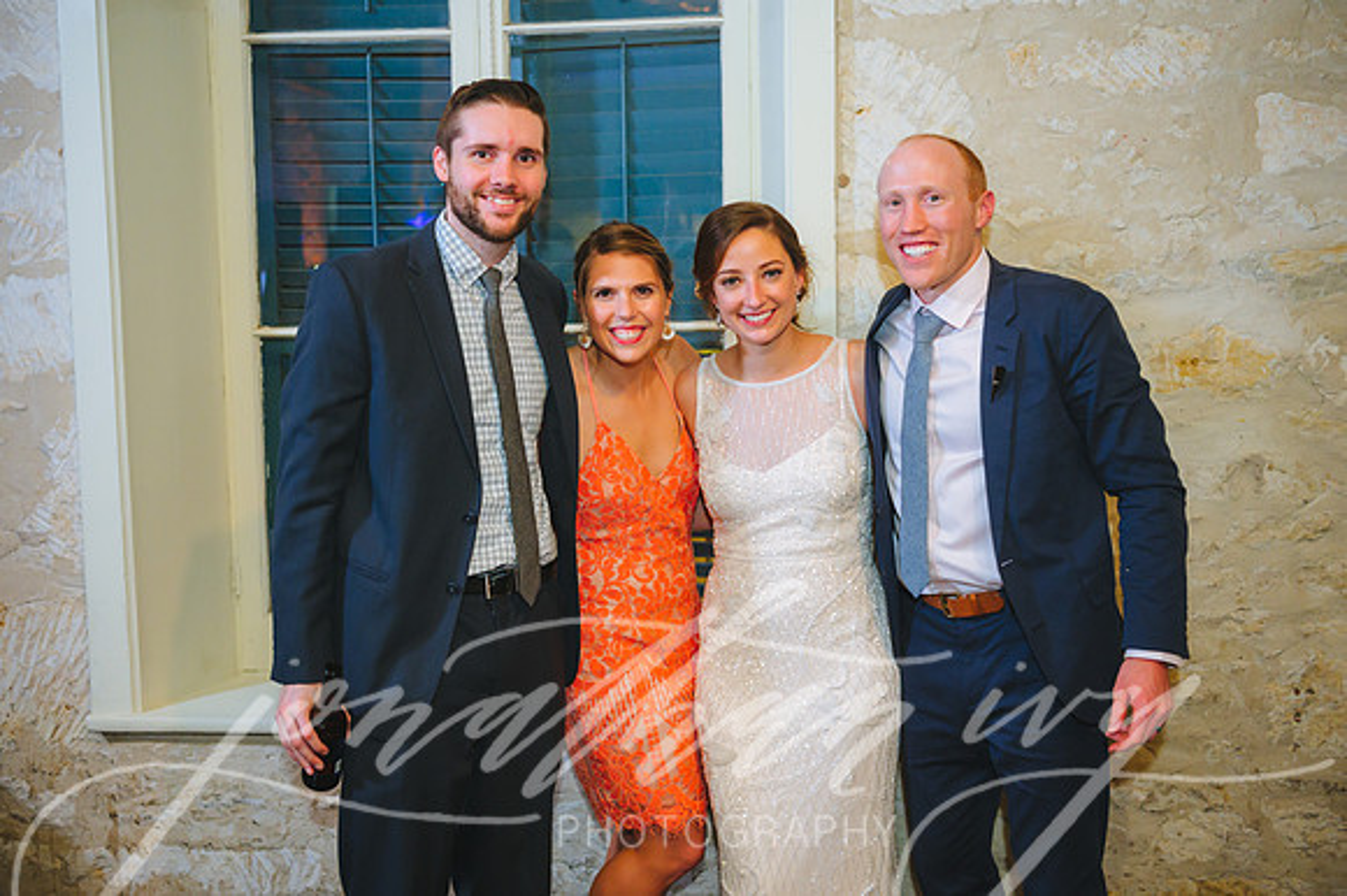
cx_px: 674
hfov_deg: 44.5
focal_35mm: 44
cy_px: 448
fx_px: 1645
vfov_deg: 30.5
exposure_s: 1/80
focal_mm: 44
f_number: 2.8
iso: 2000
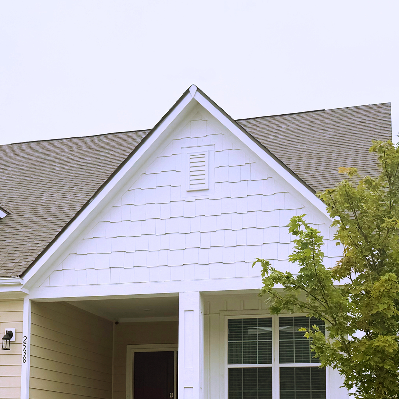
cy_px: 337
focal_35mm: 60
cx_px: 156
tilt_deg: +6.5
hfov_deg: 28.5
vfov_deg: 27.8
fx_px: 782
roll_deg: -0.3
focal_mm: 6.76
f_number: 1.78
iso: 80
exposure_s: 1/4673
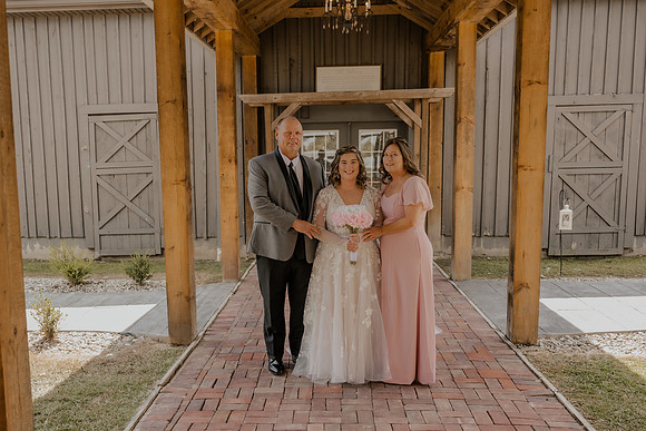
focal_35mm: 36
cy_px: 250
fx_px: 645
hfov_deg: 53.0
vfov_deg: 36.9
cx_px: 275
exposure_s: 1/400
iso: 250
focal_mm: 29.5
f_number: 3.2
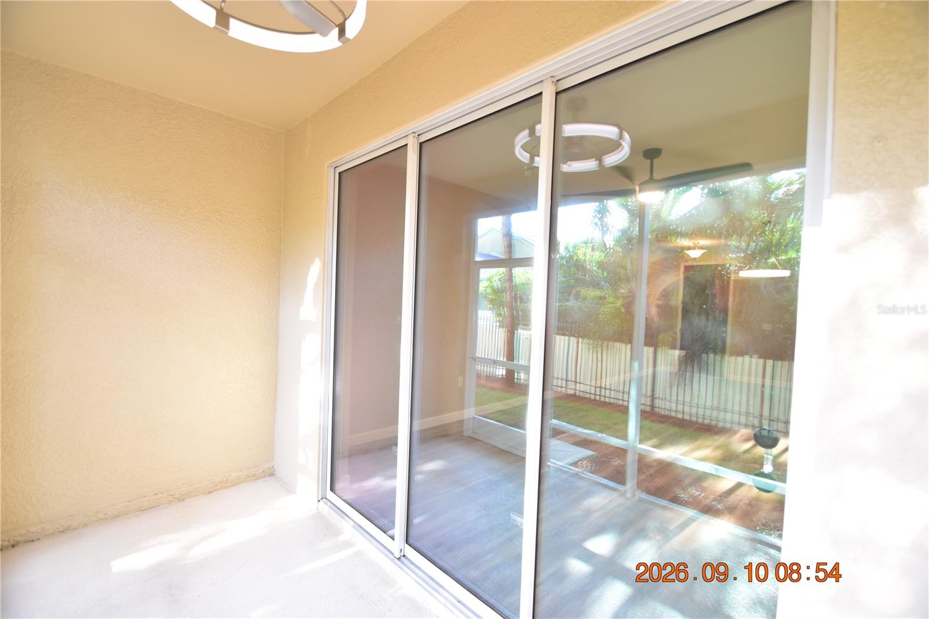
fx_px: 387
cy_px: 310
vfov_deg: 77.3
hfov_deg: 100.4
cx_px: 464
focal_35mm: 15
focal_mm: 10
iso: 640
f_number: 4
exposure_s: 1/60
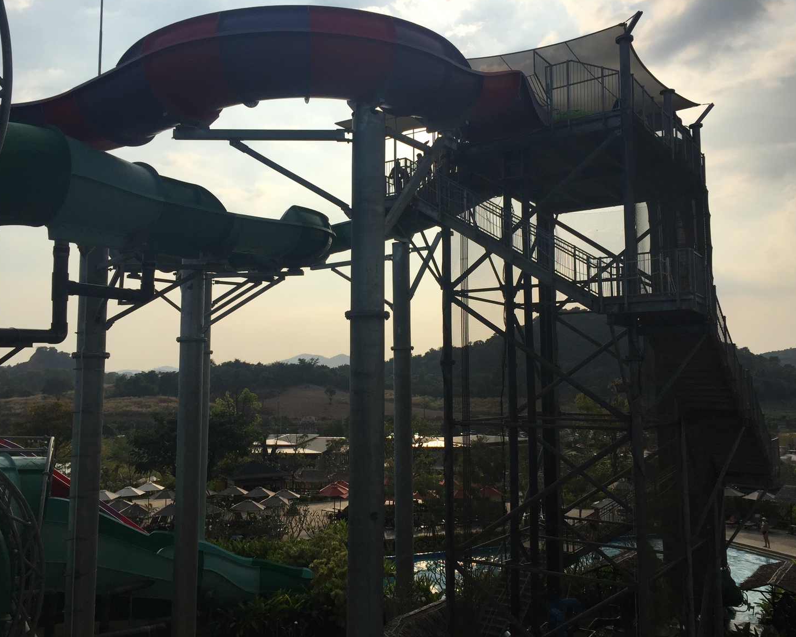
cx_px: 393
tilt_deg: +5.0
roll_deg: -0.9
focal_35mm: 31
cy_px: 311
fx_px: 730
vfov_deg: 47.1
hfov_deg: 57.2
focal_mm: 4.15
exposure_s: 1/5650
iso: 32
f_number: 2.2
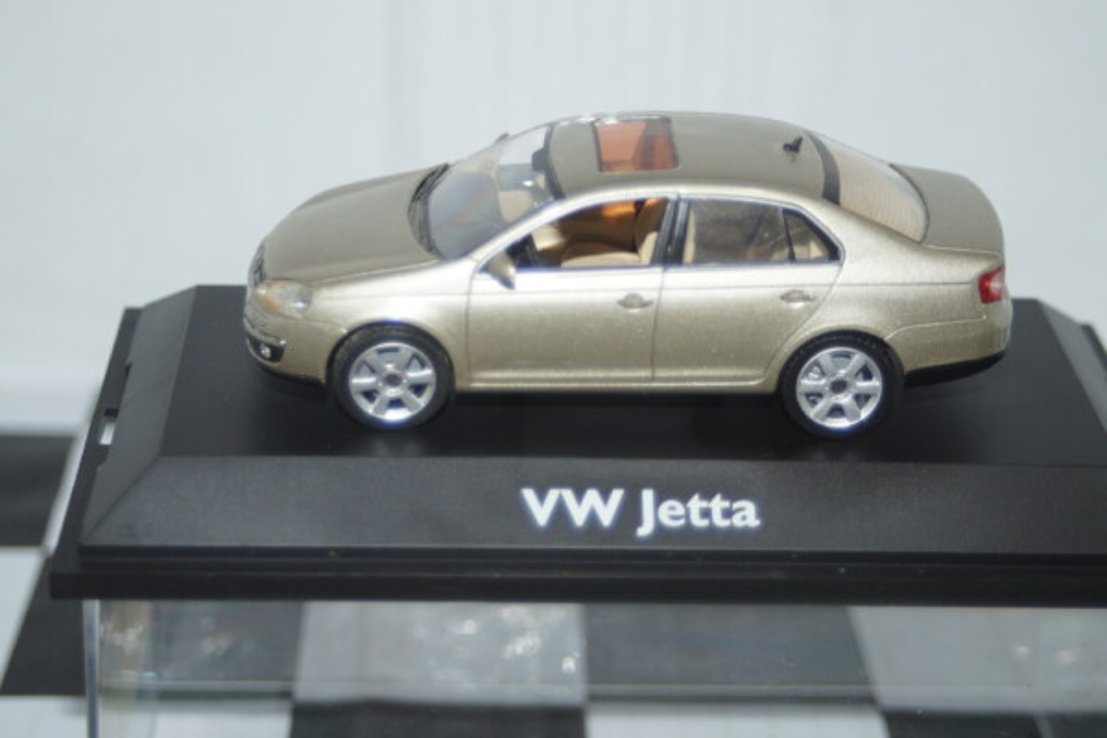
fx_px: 2537
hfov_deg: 24.6
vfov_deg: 16.6
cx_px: 554
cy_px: 369
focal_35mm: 82
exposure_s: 1/100
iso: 250
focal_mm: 55
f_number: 5
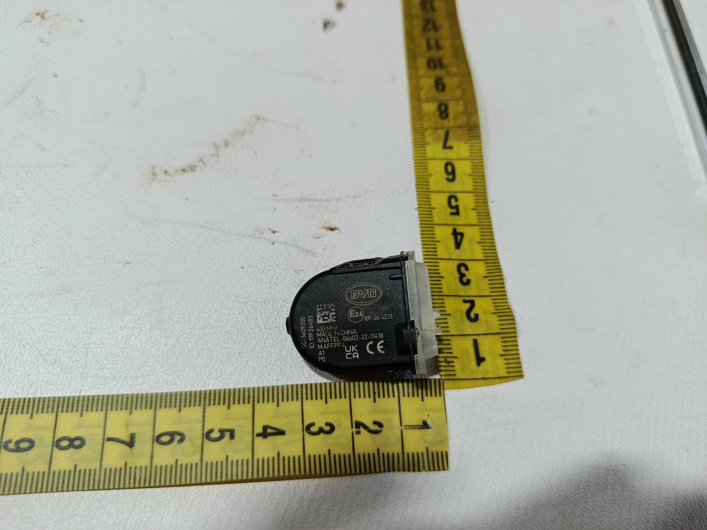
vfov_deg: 56.8
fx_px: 490
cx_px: 354
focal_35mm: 24
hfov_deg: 71.6
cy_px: 265
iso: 178
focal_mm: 5.24
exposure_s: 1/120
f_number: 1.7
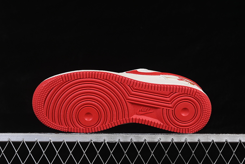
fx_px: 510
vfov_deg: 18.2
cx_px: 122
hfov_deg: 27.0
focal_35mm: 75
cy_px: 82
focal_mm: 50
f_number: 8
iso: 160
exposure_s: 1/80
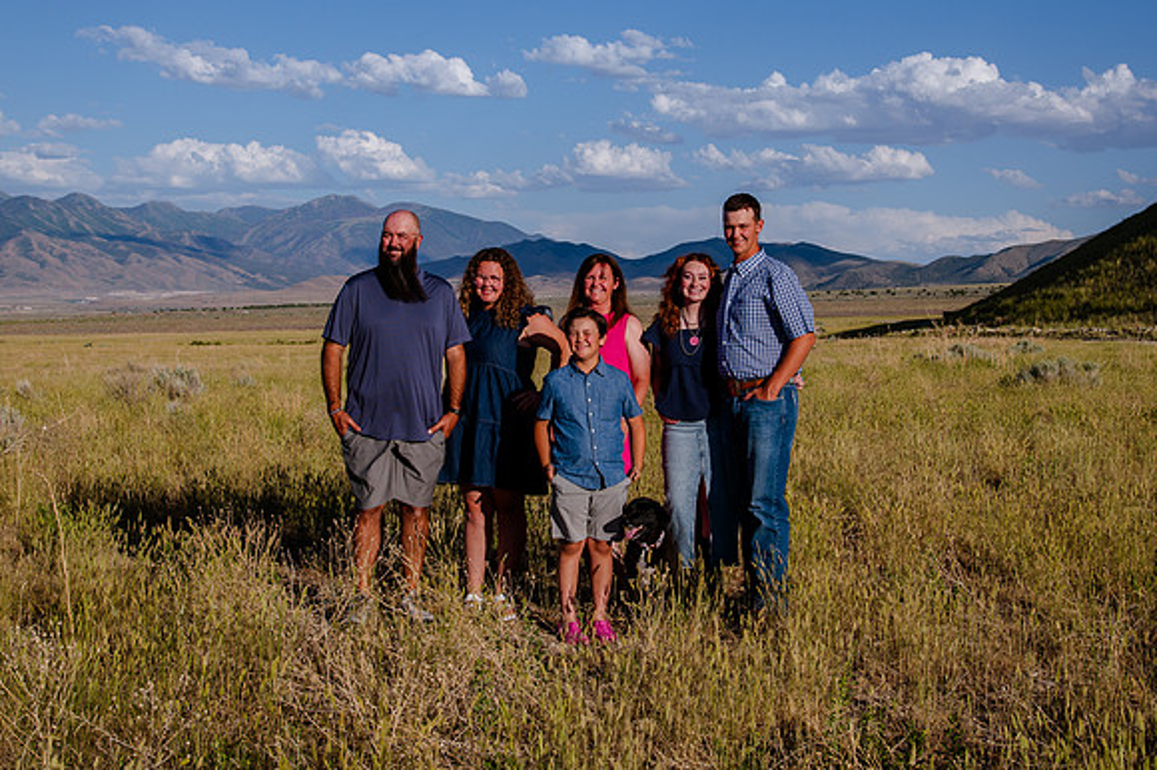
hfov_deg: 34.3
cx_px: 577
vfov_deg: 23.1
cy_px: 267
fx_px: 1876
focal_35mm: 58
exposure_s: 1/640
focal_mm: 44
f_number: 10
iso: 200
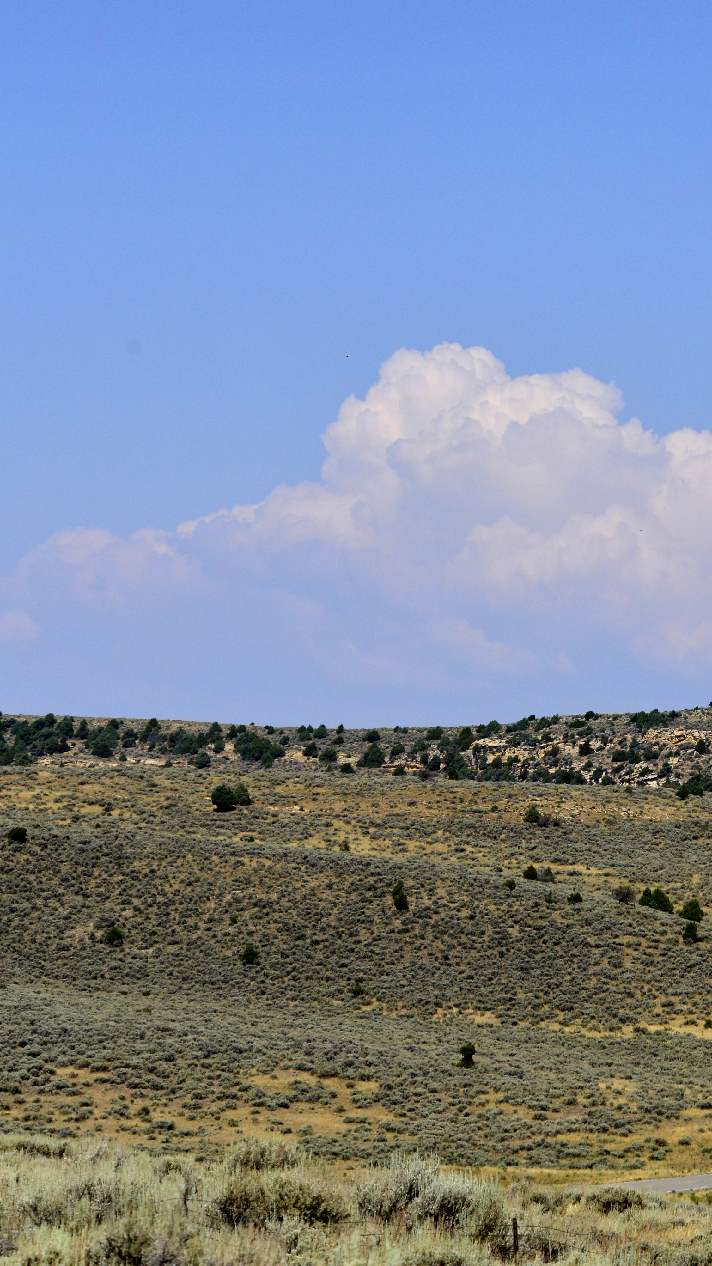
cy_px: 633
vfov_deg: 11.2
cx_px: 805
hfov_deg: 6.3
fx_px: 6445
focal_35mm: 192
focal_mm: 122
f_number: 9
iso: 800
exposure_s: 1/4000
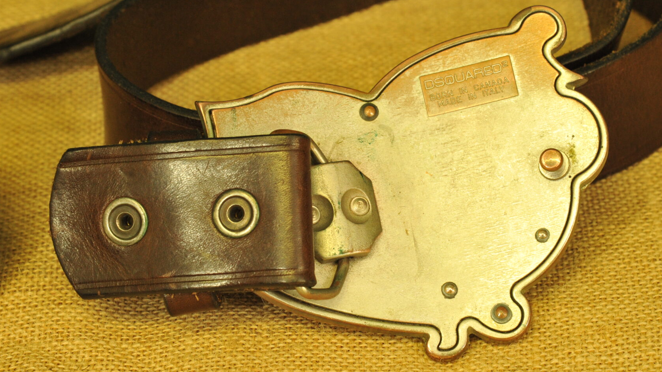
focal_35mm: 191
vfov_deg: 6.4
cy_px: 195
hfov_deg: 11.3
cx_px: 353
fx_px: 3353
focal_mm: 120
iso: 1600
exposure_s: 1/30
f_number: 8
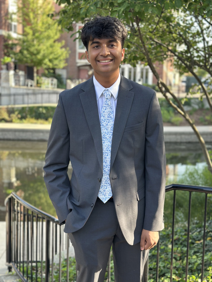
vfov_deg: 39.7
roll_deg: -2.9
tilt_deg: -7.7
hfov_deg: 30.3
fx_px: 392
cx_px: 106
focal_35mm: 48
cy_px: 141
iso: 80
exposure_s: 1/345
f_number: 1.78
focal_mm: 6.86
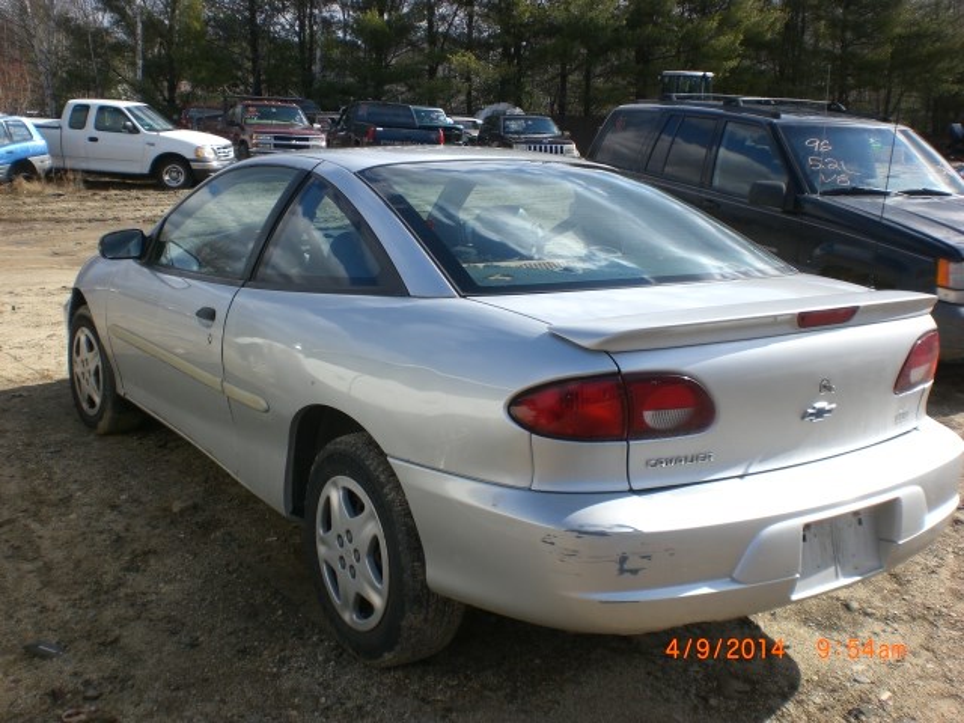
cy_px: 362
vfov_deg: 37.7
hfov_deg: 49.0
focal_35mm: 38
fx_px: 1058
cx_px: 482
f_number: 4.4
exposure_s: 1/400
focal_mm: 6.3
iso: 50
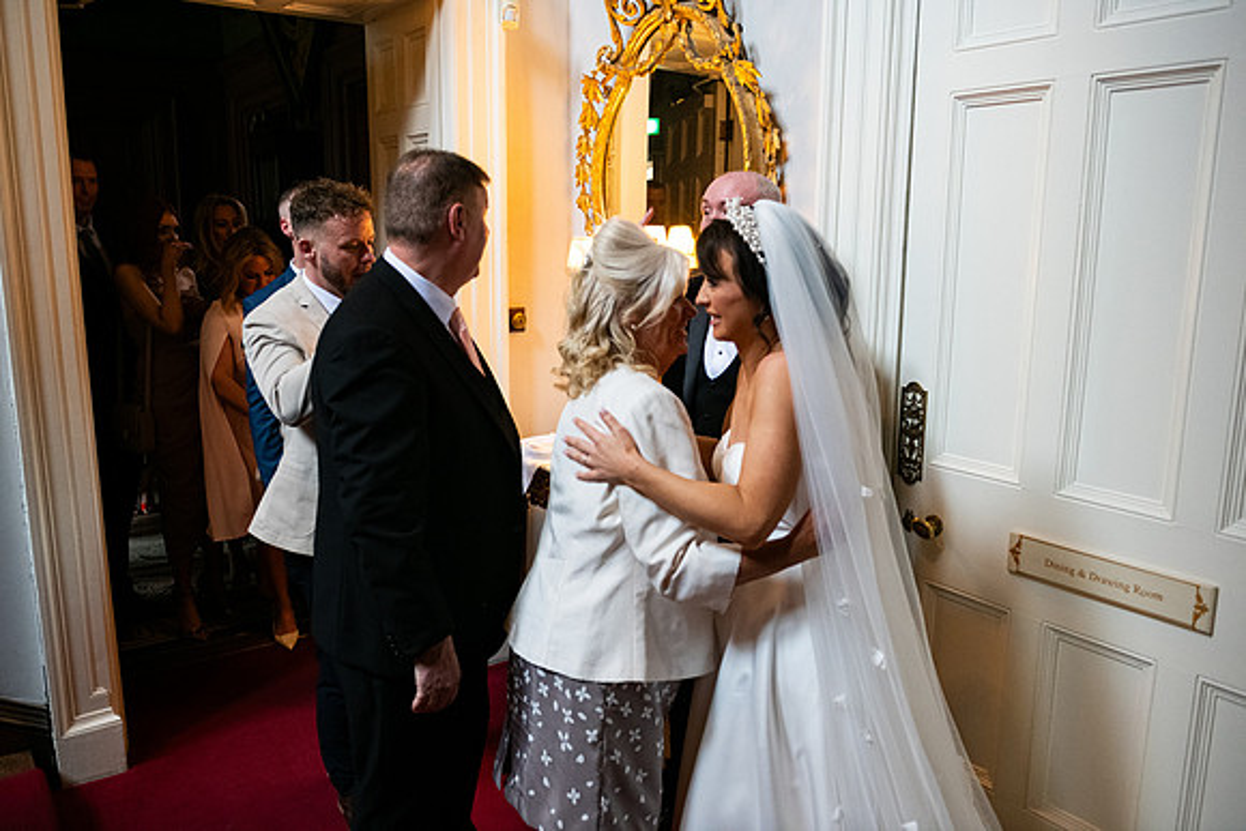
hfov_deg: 65.5
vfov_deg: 46.4
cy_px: 416
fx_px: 969
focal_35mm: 28
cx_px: 623
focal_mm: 28
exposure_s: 1/160
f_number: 3.5
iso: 1600
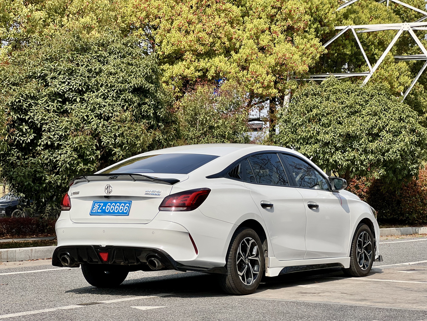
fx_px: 950
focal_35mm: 77
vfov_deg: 19.1
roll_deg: -1.1
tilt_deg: +4.1
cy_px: 160
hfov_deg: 25.3
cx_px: 214
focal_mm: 9
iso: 32
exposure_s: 1/951
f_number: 2.8
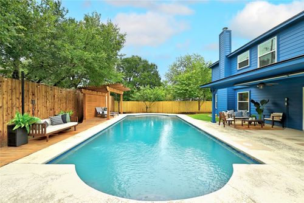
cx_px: 152
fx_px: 118
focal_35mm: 14
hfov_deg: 104.2
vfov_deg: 81.3
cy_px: 102
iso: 400
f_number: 10
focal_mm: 14
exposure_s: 1/125
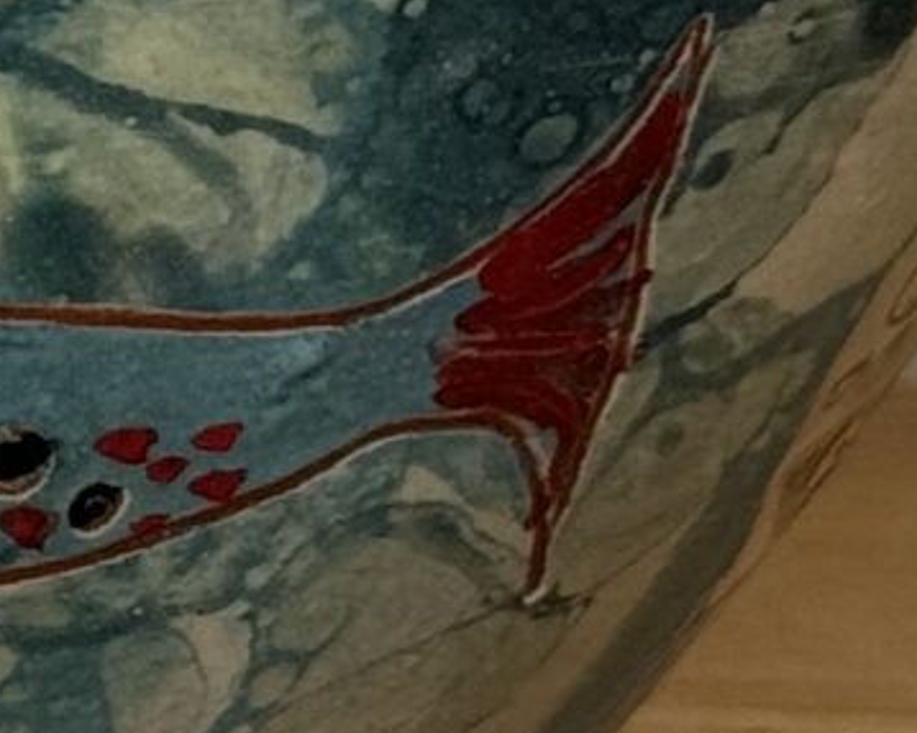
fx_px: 9087
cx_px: -2170
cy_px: 484
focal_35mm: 335
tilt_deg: -15.1
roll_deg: -0.8
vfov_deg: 4.6
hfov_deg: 5.3
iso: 64
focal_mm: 6.76
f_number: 1.78
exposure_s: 1/343
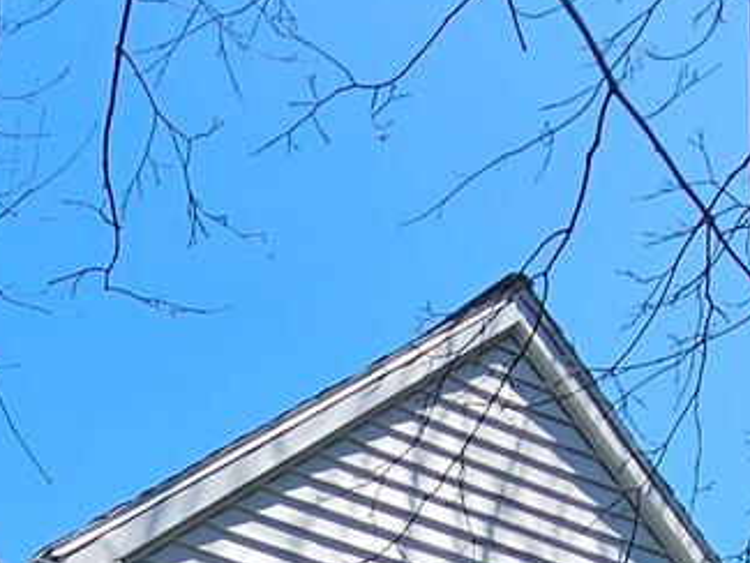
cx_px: 39
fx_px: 1777
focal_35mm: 82
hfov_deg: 23.1
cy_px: 1444
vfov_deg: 12.7
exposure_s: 1/1286
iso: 50
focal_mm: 2.2
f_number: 2.2
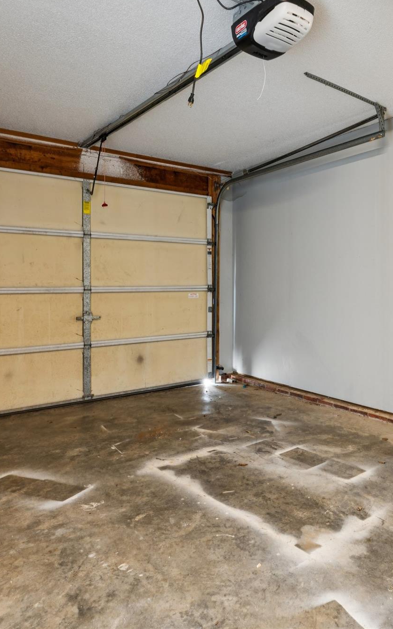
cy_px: 308
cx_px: 296
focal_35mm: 26
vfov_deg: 70.5
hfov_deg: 46.0
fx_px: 444
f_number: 13
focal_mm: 16.6
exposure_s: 6
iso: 100
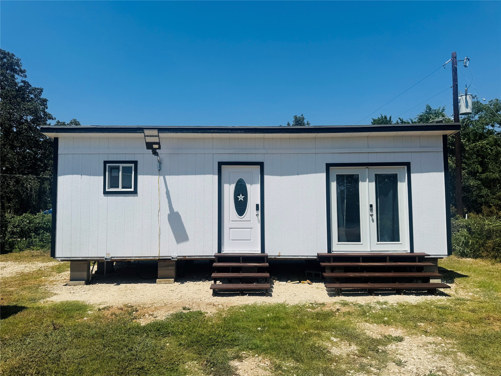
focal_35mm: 24
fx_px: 347
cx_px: 250
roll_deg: -0.4
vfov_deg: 56.8
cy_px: 188
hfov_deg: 71.6
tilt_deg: +3.9
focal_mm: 6.76
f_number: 1.78
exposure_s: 1/10417
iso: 80
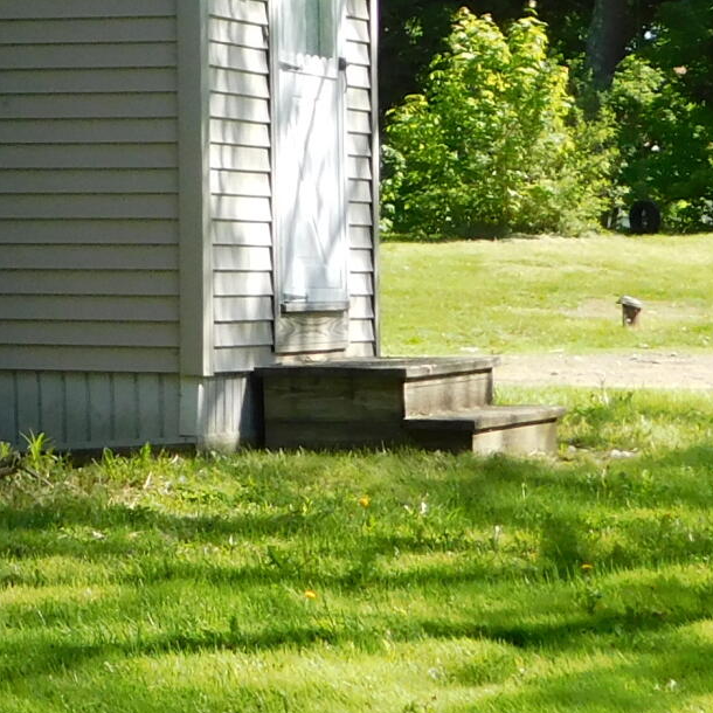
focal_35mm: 174
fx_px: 4055
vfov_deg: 9.8
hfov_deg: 9.5
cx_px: -662
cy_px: -248
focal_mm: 7.1
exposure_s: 1/400
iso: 125
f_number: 3.6
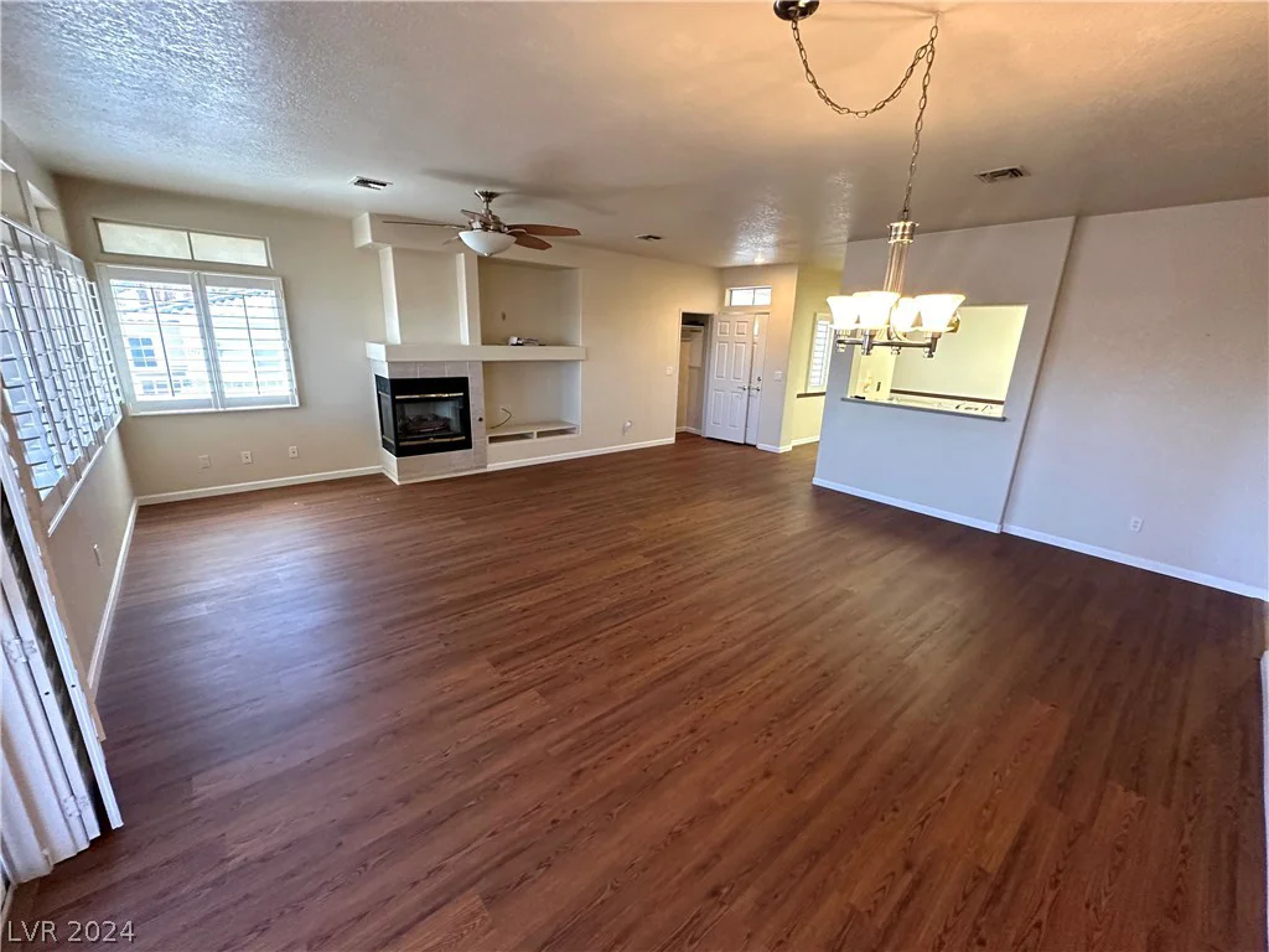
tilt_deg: -15.1
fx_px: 513
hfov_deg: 102.1
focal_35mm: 14
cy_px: 476
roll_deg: -2.2
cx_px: 634
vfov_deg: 85.7
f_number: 2.2
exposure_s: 1/60
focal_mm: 2.22
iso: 400
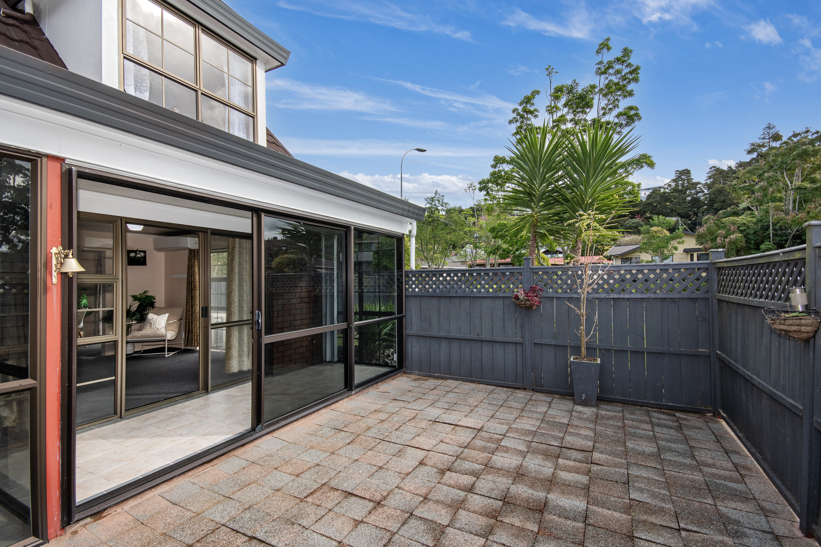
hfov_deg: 95.0
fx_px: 376
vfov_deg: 72.1
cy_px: 274
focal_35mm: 16
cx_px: 410
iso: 200
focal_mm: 11
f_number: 8
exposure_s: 1/250
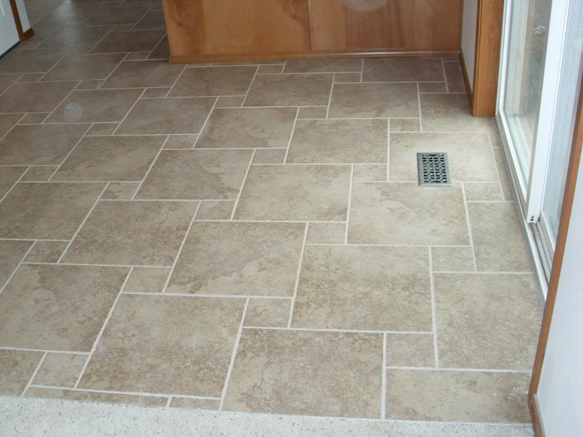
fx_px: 724
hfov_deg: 43.9
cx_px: 292
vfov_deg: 33.6
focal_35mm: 43
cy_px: 218
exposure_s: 1/45
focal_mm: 7.1
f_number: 3.1
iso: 100
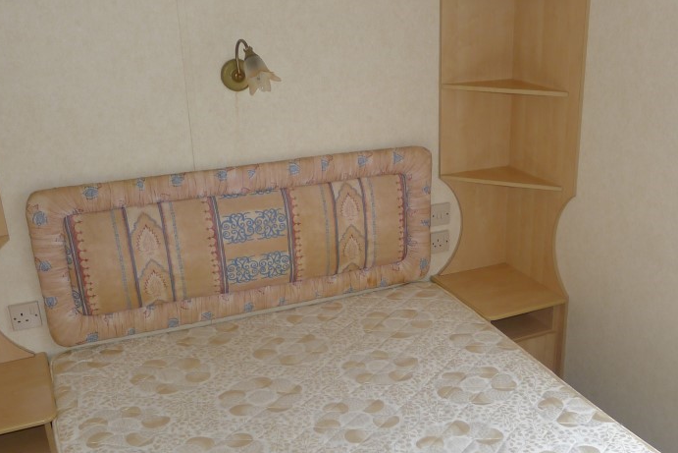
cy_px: 281
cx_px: 427
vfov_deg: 33.3
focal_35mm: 40
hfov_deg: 48.0
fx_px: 753
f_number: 2
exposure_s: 1/100
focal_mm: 5.1
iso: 100
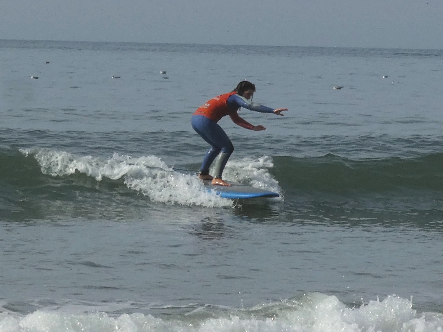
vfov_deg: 10.3
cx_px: 222
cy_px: 166
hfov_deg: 13.7
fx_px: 1843
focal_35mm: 144
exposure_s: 1/800
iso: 80
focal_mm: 25.8
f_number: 7.1
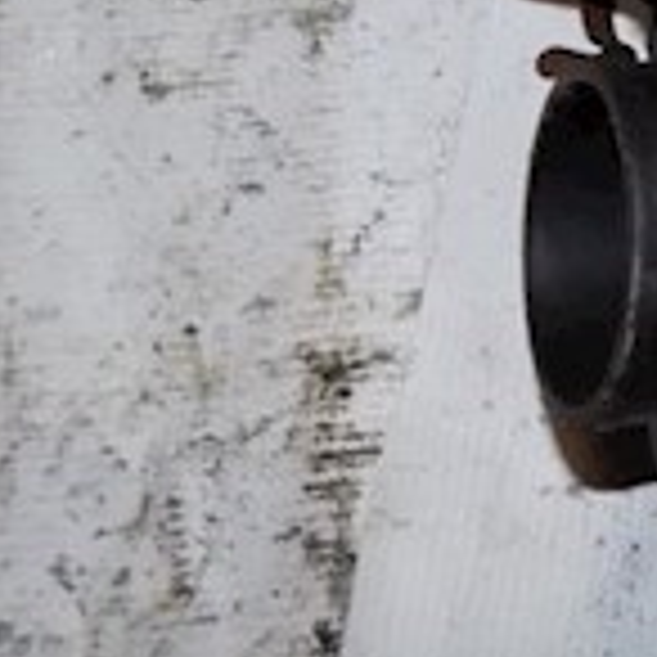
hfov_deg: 16.4
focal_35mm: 89
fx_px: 1911
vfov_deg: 18.3
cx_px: 1179
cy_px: -176
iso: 200
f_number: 3.1
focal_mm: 4
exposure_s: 1/30
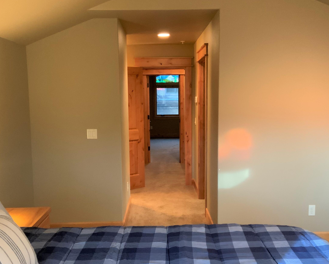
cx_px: 165
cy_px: 147
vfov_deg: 38.2
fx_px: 380
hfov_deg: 46.8
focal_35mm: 39
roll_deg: -2.1
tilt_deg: -7.3
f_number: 1.8
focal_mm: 3
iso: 320
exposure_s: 1/40
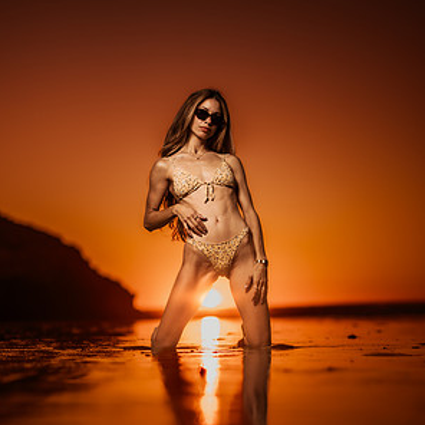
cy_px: 306
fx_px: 1042
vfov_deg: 22.9
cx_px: 214
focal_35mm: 75
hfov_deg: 23.1
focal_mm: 58
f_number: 1.4
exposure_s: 1/8000
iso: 100
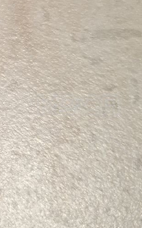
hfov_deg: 11.9
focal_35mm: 94
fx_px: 582
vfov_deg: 20.8
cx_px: -168
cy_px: -33
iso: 320
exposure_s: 1/40
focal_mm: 5.54
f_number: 1.8
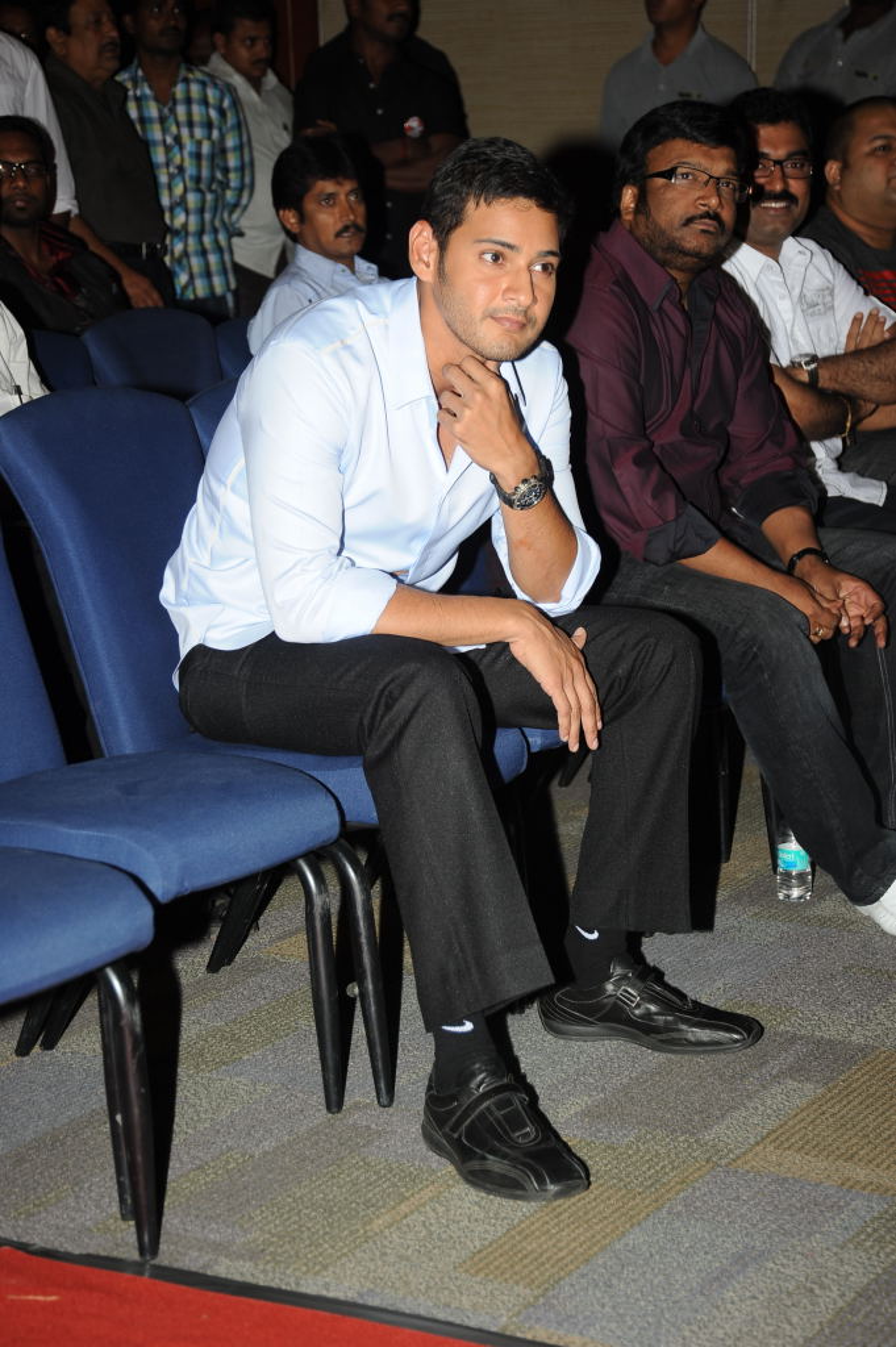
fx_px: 2805
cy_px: 674
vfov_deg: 27.0
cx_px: 448
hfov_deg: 18.2
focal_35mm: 75
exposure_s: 1/125
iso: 400
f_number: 5.6
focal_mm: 75
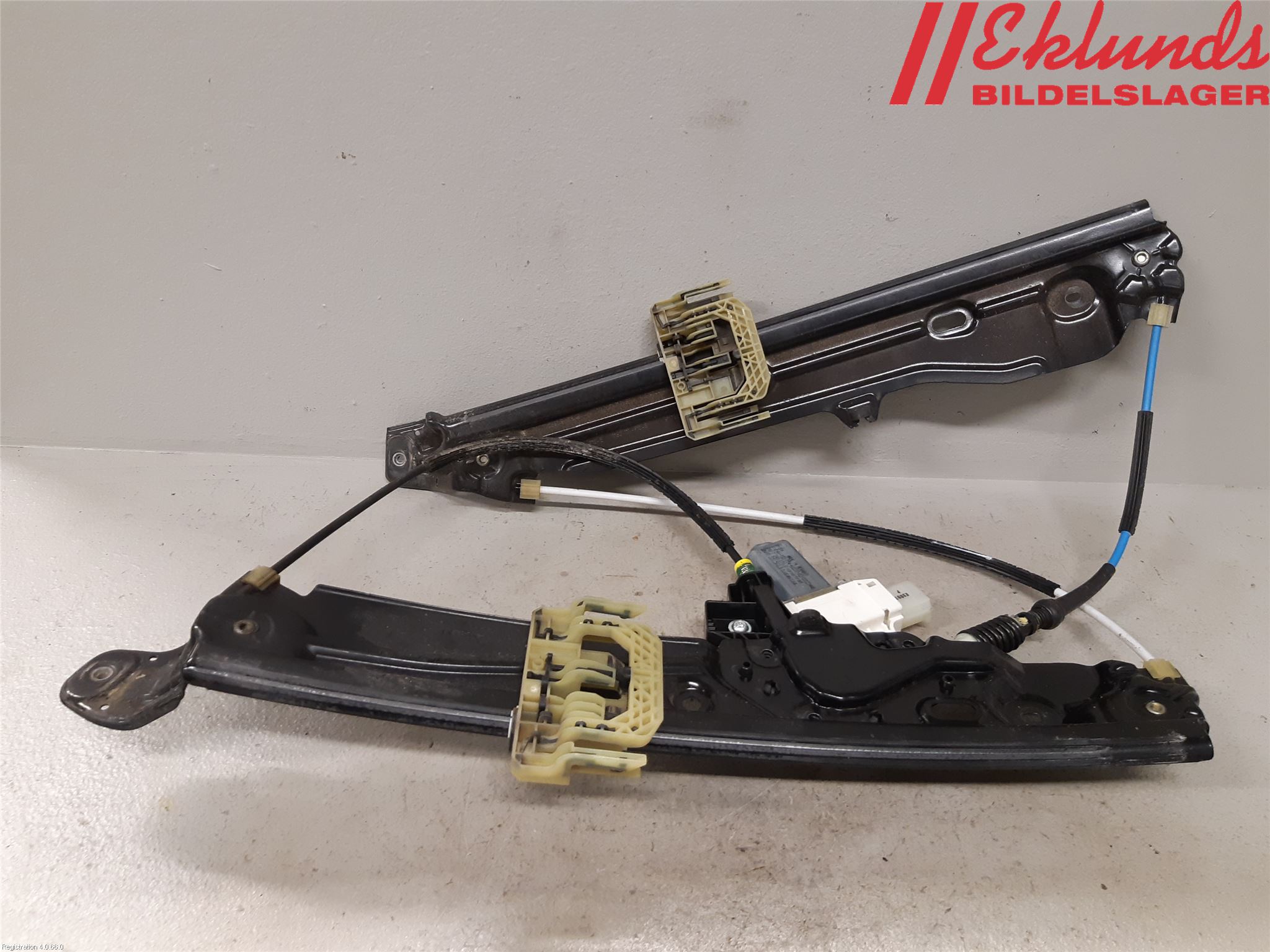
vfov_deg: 53.1
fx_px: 954
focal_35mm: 26
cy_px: 476
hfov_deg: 67.3
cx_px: 635
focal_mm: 3.93
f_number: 1.7
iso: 160
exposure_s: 1/50
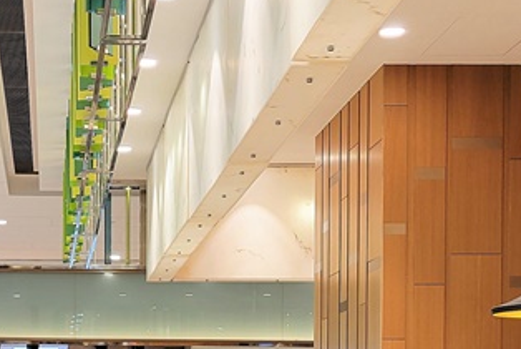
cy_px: 444
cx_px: 93
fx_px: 1246
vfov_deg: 15.2
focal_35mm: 86
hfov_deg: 23.2
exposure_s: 1/120
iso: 100
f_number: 1.8
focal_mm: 5.4
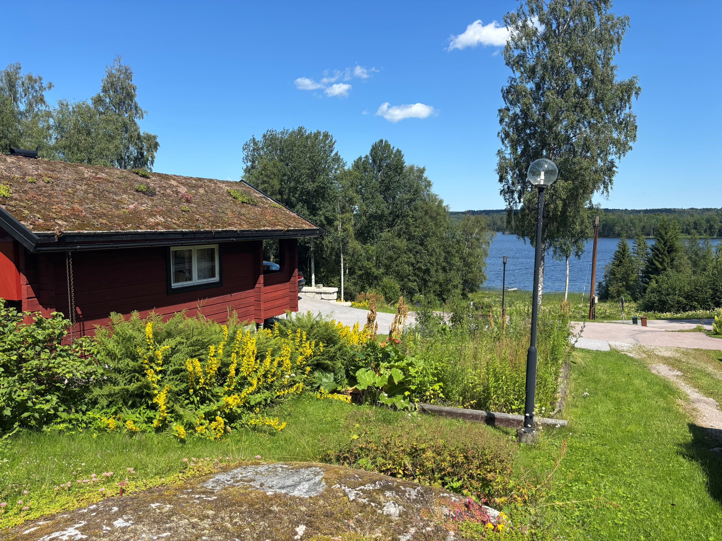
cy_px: 270
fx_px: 542
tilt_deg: -5.4
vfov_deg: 53.1
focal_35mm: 26
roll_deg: +0.7
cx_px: 361
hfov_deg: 67.3
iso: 50
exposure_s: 1/2451
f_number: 1.6
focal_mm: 5.96
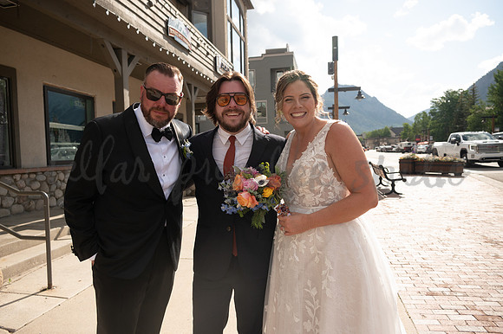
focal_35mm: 26
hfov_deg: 69.4
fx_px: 363
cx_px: 252
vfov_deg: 49.5
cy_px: 167
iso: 1000
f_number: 4.2
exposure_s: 1/6400
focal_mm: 26
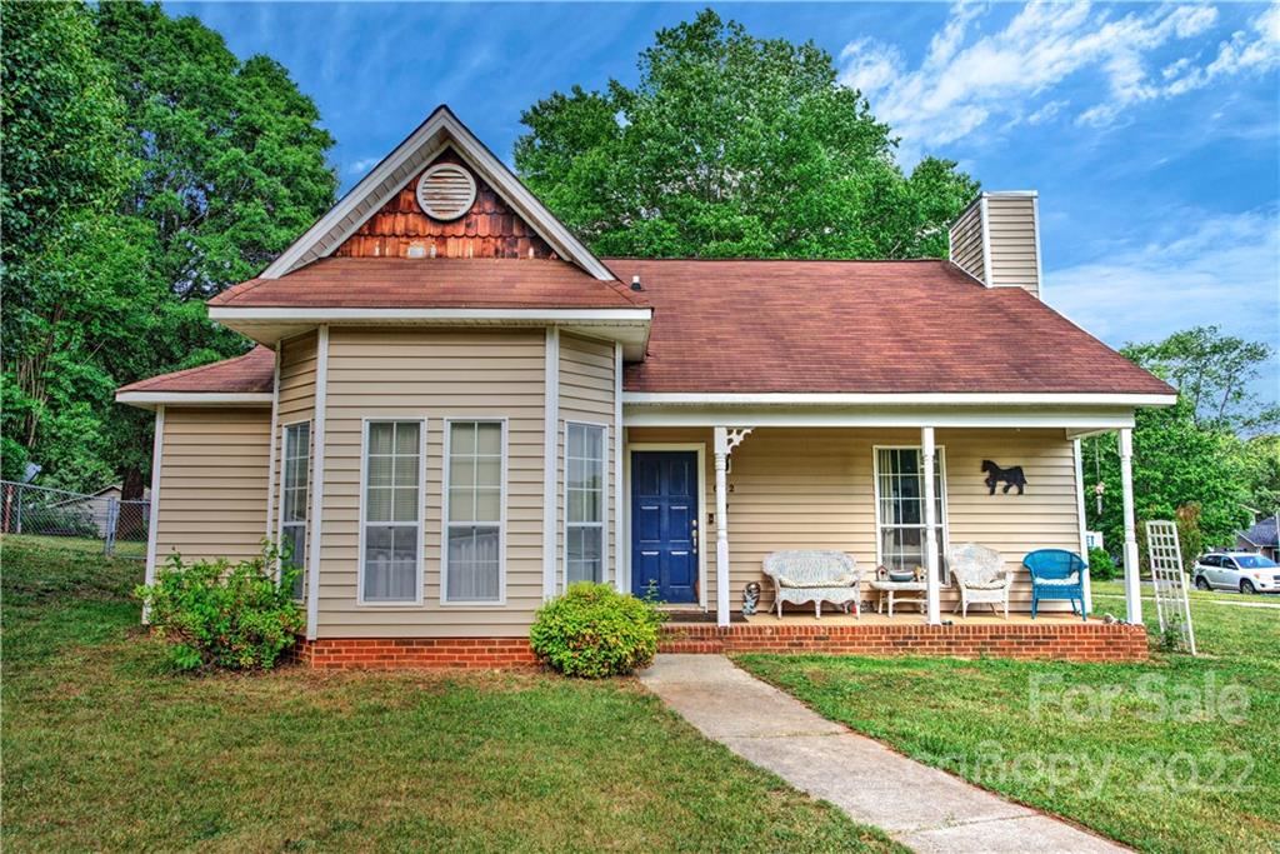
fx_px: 889
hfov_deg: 71.5
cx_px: 640
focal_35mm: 25
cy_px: 427
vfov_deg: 51.3
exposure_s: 1/100
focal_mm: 25
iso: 100
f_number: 9
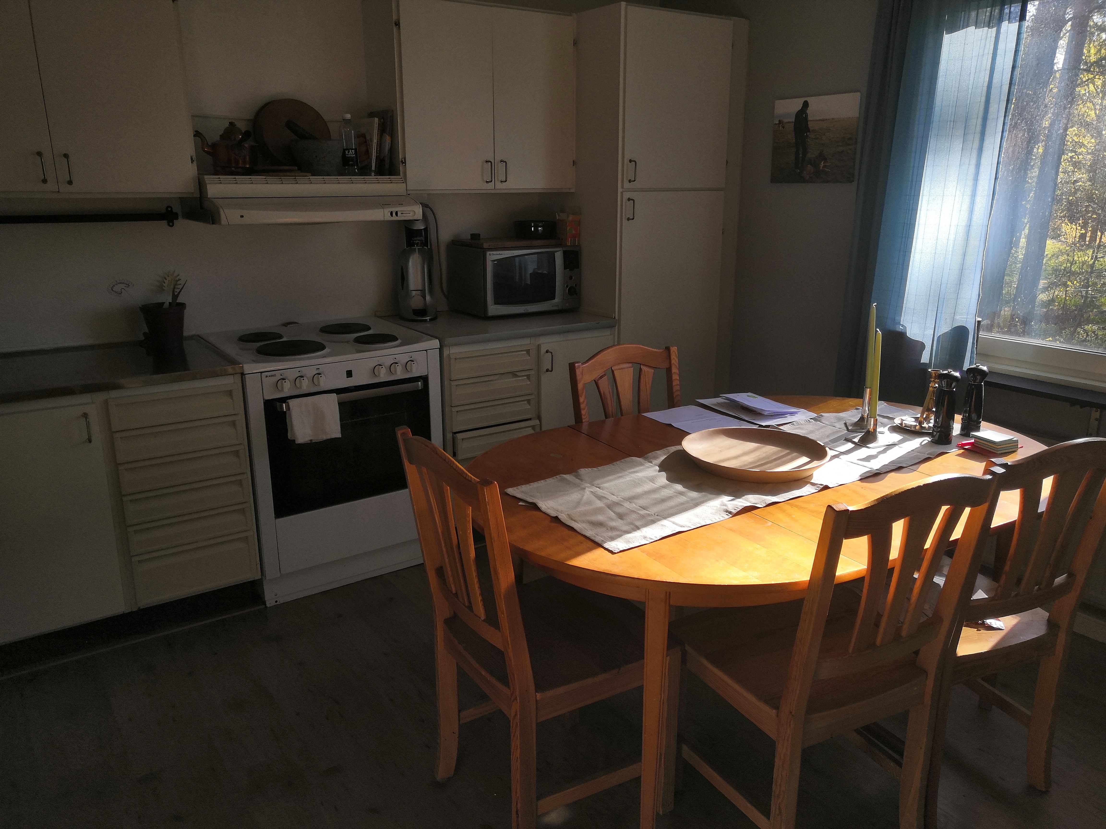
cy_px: 414
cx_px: 553
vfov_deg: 51.4
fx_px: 863
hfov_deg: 65.3
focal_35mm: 27
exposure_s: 1/228
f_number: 1.8
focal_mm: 3.95
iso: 50
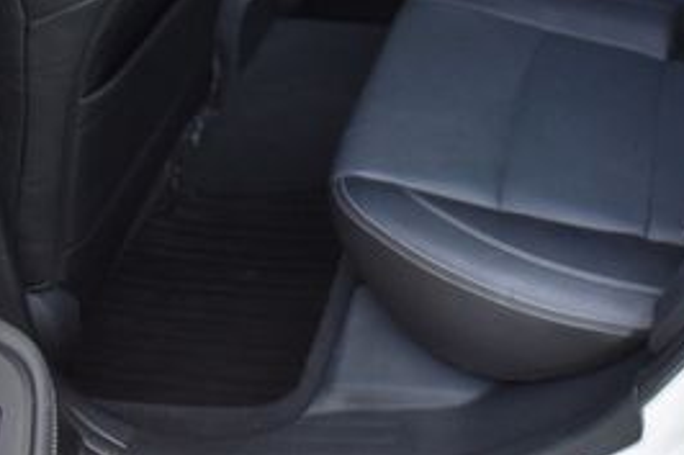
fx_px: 1234
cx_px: 597
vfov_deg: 19.8
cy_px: -76
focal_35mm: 65
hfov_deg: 29.8
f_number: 3.5
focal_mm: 18
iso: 800
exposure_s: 1/125
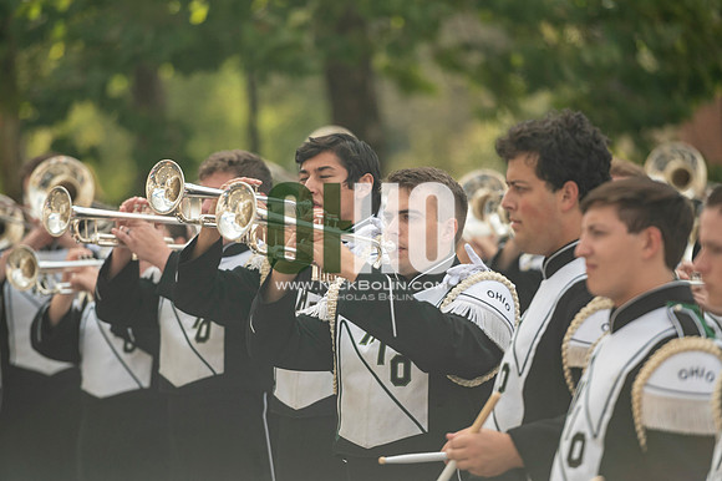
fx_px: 4009
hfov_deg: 10.3
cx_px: 361
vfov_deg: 6.9
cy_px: 240
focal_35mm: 200
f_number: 2.8
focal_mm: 200
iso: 1000
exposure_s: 1/8000
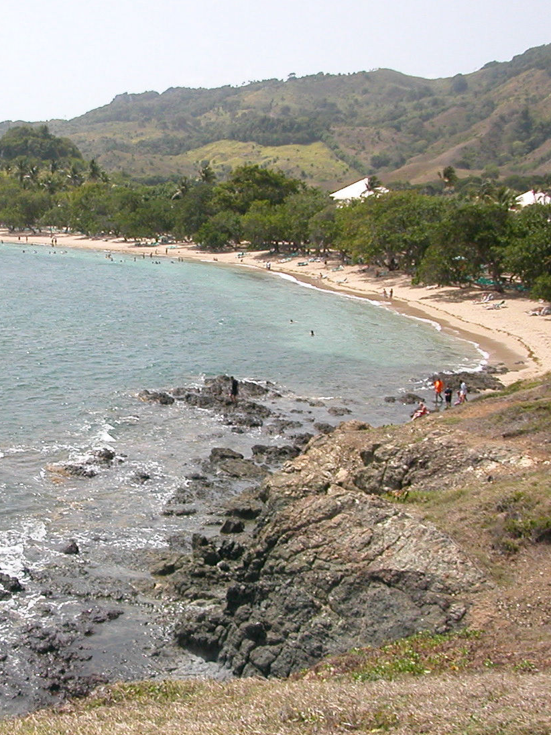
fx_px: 1146
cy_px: 372
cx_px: 137
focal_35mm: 54
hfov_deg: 26.7
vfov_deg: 35.5
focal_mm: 5.6
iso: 100
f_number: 2.7
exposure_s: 1/1422
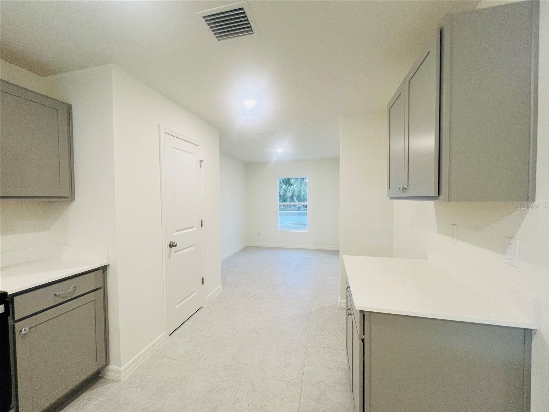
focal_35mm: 13
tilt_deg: -2.4
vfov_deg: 89.9
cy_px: 206
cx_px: 274
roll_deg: +0.9
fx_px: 206
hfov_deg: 106.2
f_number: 1.8
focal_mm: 1.57
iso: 160
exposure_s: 1/120
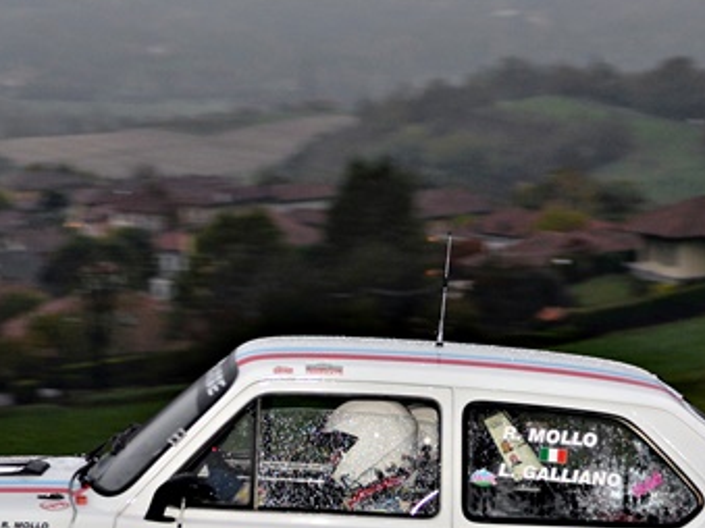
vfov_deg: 15.9
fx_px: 1893
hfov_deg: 21.1
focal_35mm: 93
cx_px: 291
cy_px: 263
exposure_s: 1/200
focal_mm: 32
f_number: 2.8
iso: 400
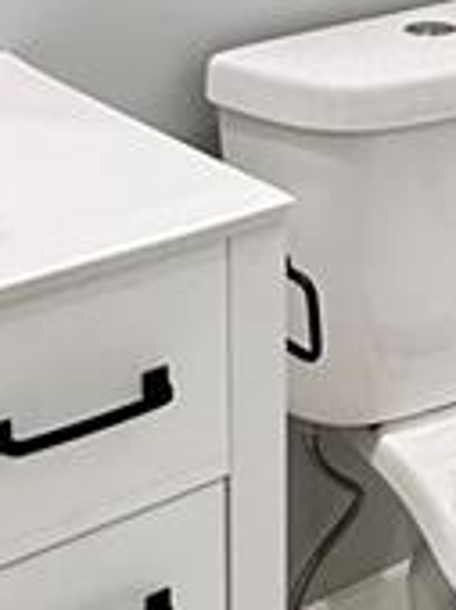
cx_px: 452
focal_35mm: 99
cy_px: -50
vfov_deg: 19.1
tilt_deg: -13.7
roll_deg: -1.9
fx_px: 1743
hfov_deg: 14.7
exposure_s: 1/60
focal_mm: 2.22
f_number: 2.2
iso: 400
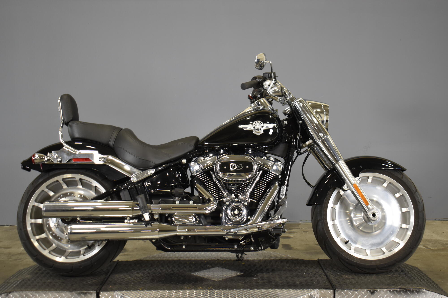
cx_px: 224
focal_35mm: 51
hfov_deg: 38.9
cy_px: 149
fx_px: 635
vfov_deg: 26.5
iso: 400
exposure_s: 1/25
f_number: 4.5
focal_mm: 34
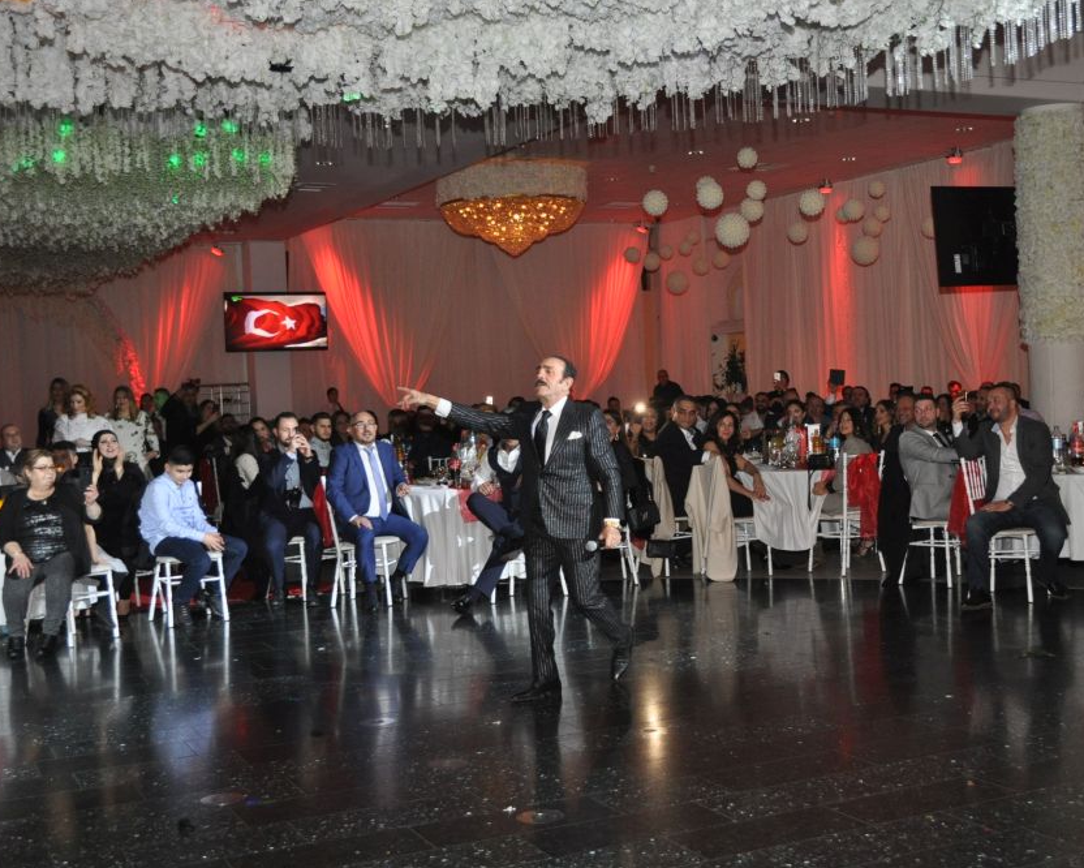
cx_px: 649
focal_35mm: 45
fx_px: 1444
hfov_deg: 41.0
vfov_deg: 33.4
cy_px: 438
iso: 800
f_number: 4.2
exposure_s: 1/60
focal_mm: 26
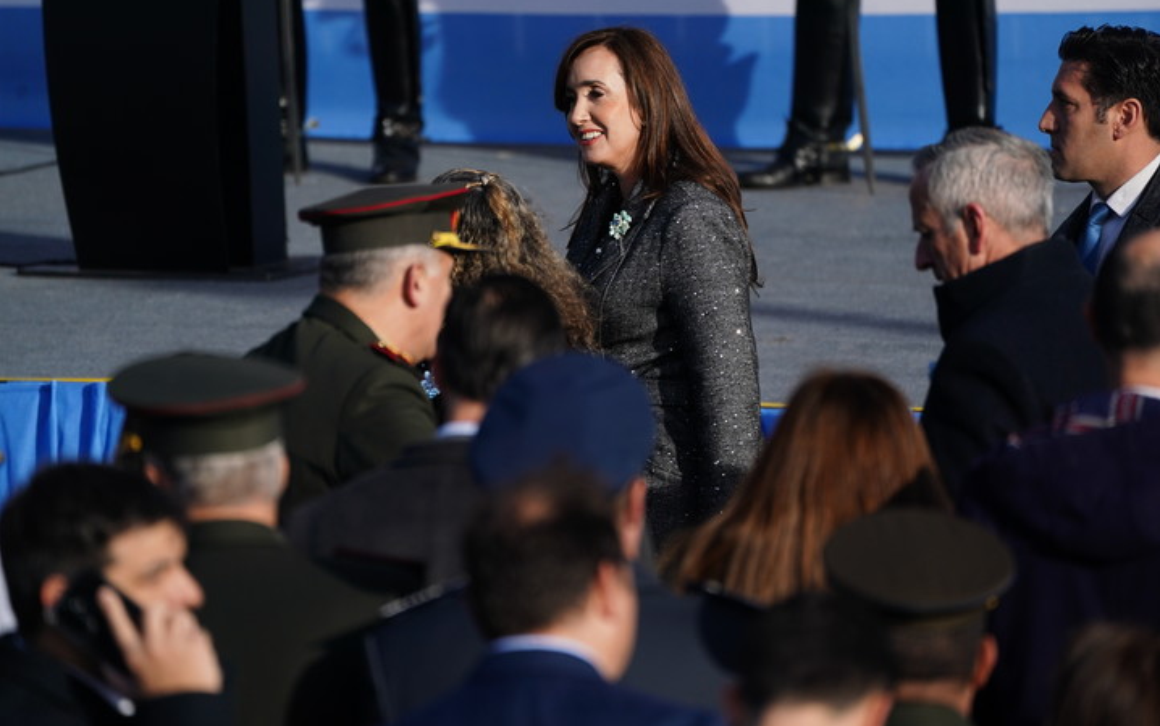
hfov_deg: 5.1
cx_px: 580
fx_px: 12932
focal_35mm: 409
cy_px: 341
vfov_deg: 3.2
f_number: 5.6
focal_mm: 400
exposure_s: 1/2500
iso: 400
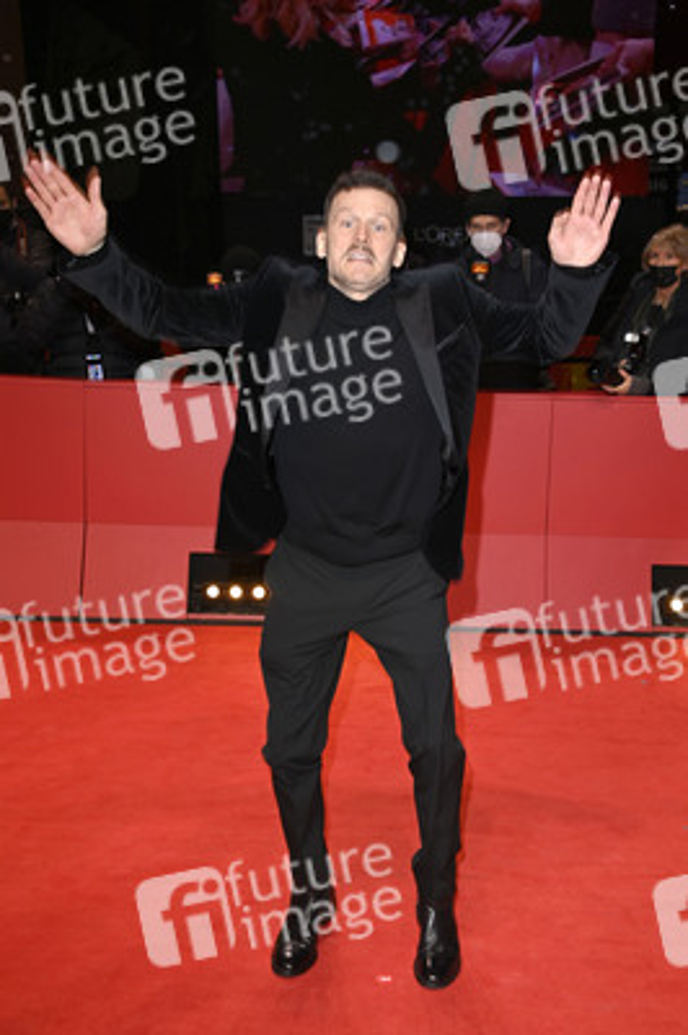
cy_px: 518
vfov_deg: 41.1
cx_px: 344
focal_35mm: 48
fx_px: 1378
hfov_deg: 28.0
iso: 800
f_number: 5.6
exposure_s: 1/160
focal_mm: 48
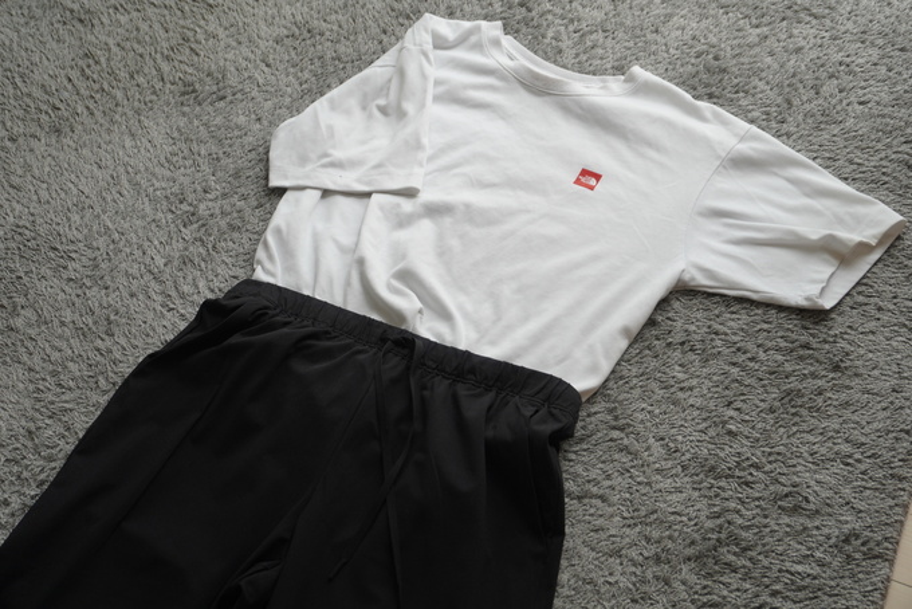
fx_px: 1140
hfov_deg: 43.6
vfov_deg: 29.9
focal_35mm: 45
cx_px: 456
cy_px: 304
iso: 200
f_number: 6.3
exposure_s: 1/50
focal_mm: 30
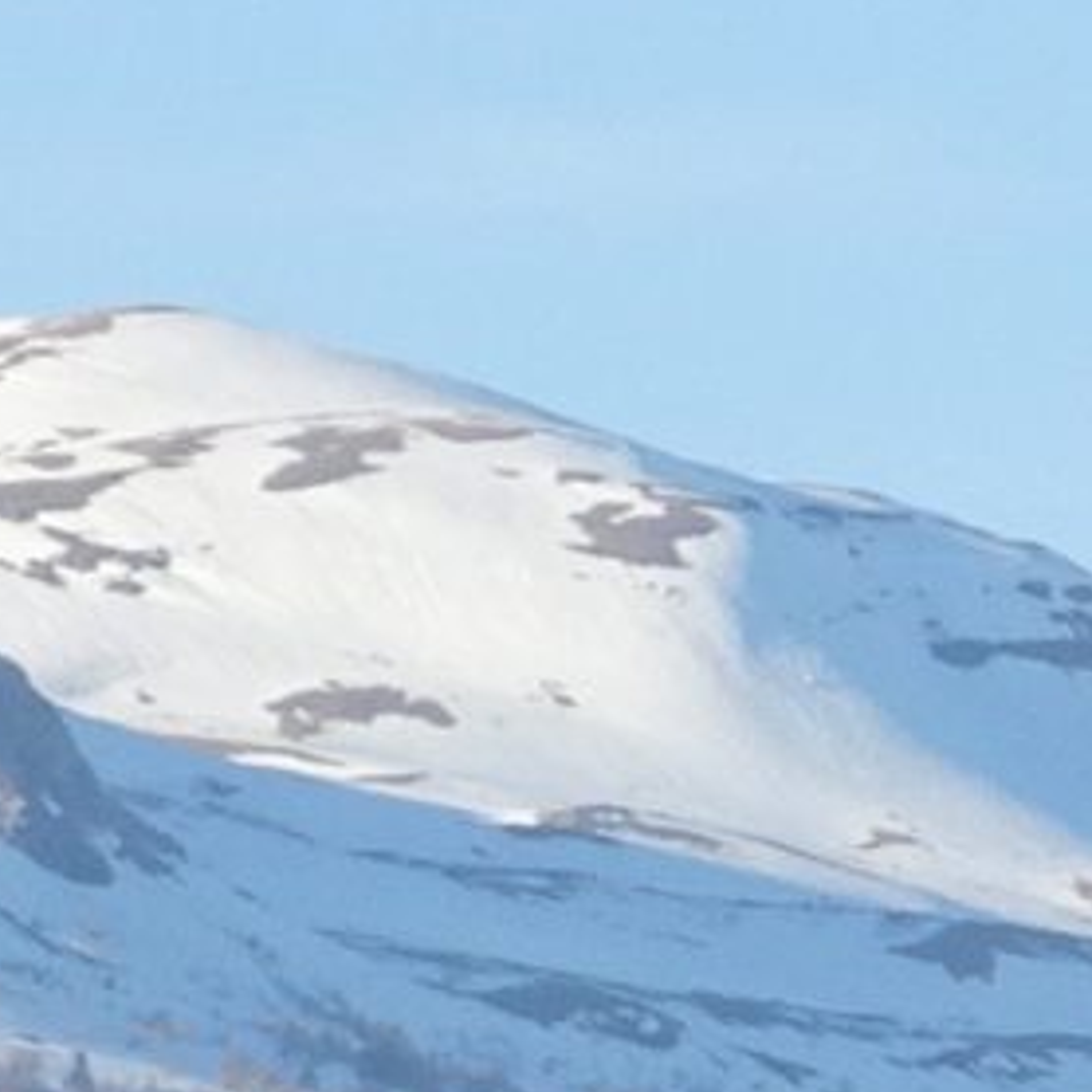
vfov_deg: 1.3
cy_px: 2530
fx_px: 47325
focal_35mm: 1326
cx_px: 1320
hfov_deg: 1.3
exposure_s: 1/250
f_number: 5.6
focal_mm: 27.93
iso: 80
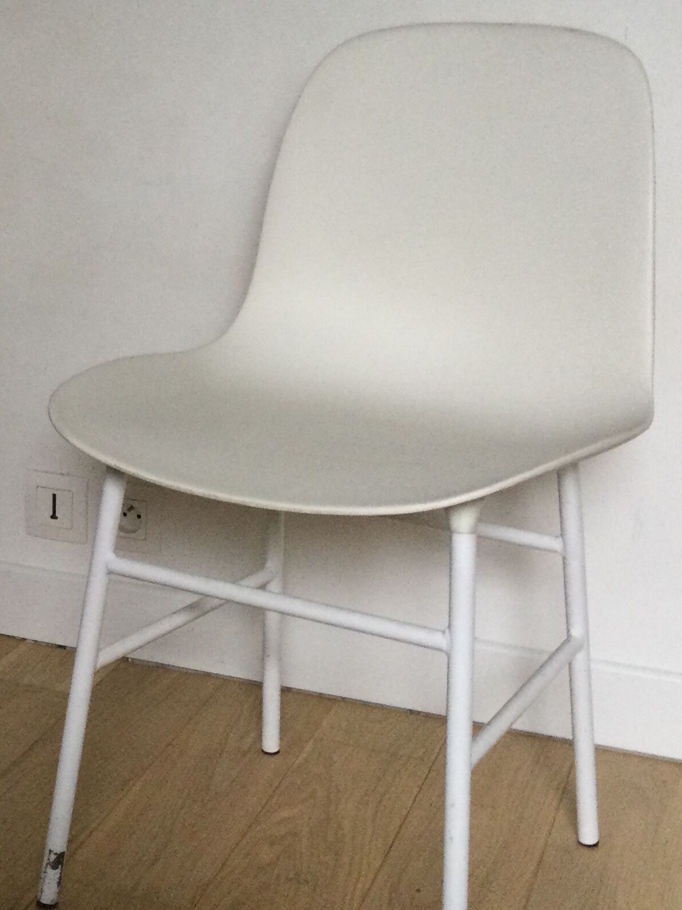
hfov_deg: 22.4
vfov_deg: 30.2
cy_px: 388
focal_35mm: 64
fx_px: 1681
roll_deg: -0.1
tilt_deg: -11.7
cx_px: 77
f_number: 2.4
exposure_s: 1/33
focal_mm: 3.3
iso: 100
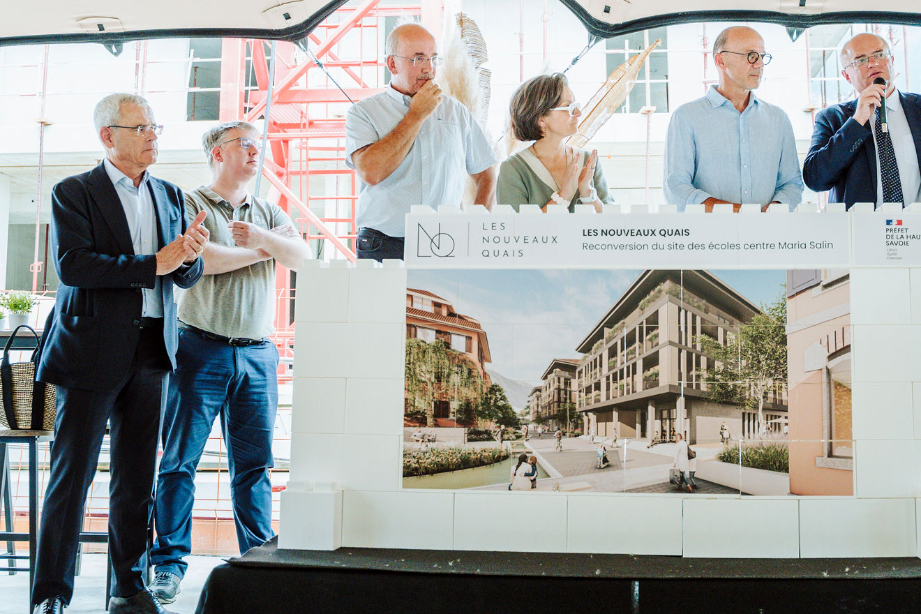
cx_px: 561
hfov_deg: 44.2
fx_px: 1126
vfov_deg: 30.4
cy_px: 237
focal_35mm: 44
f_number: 4
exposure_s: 1/500
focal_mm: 28
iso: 1600
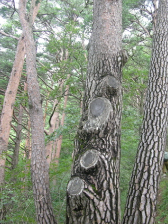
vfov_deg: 44.7
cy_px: 101
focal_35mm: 42
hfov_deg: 34.3
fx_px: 272
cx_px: 97
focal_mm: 8.9
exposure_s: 1/48
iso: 100
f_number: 2.8
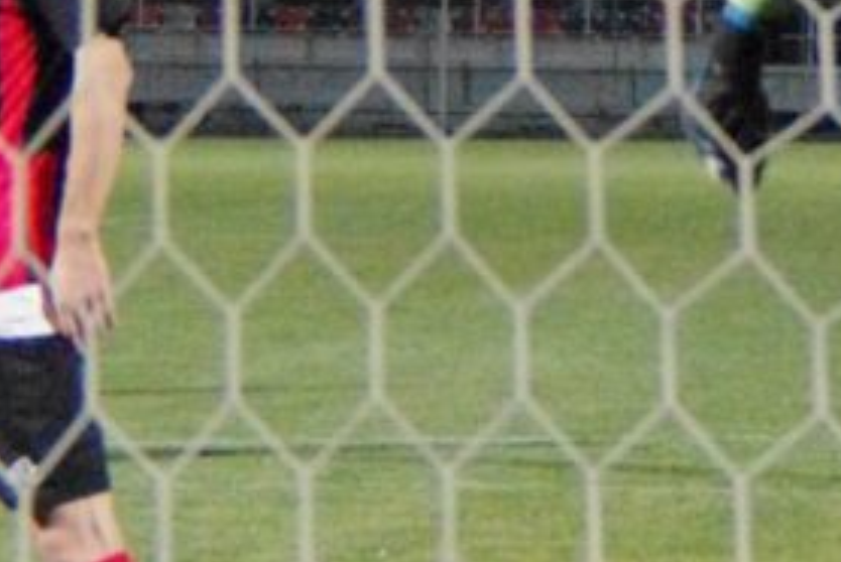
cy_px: 130
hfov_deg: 9.4
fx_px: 5098
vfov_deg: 6.3
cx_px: 599
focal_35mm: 218
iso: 12800
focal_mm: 53
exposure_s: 1/250
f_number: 6.3
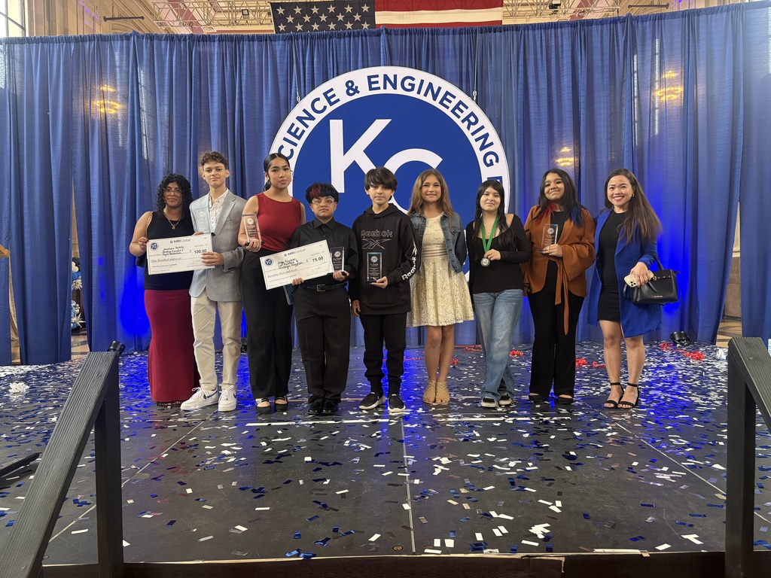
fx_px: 579
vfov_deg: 53.1
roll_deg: +1.8
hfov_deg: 67.3
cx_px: 386
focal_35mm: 26
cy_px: 289
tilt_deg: -1.8
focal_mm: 5.96
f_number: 1.6
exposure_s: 1/60
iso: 320
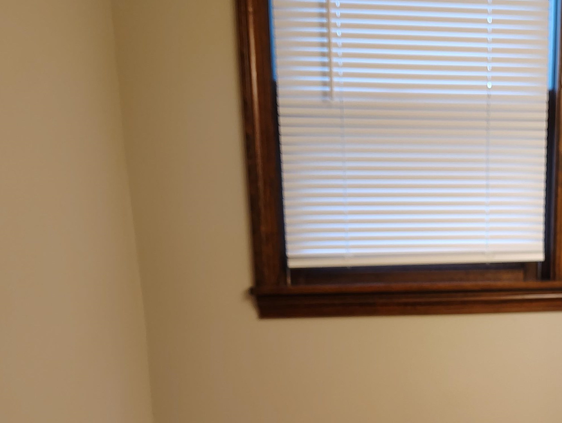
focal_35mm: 49
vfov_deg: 28.2
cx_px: 464
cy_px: 405
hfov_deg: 37.2
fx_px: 796
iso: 828
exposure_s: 1/120
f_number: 1.8
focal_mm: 5.56
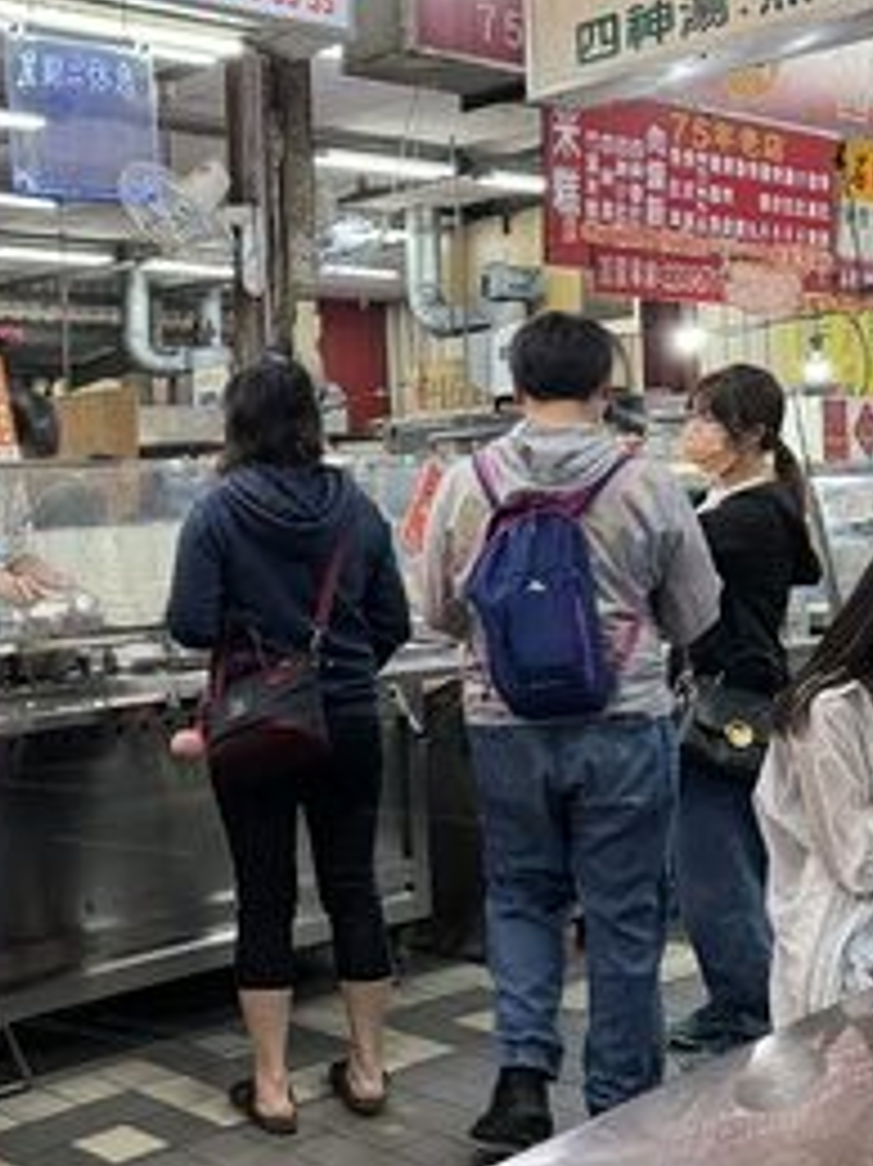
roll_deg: +2.7
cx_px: 56
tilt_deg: +0.8
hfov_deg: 27.8
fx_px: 1683
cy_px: 518
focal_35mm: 50
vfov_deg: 38.2
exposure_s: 1/60
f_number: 1.78
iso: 320
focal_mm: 6.76
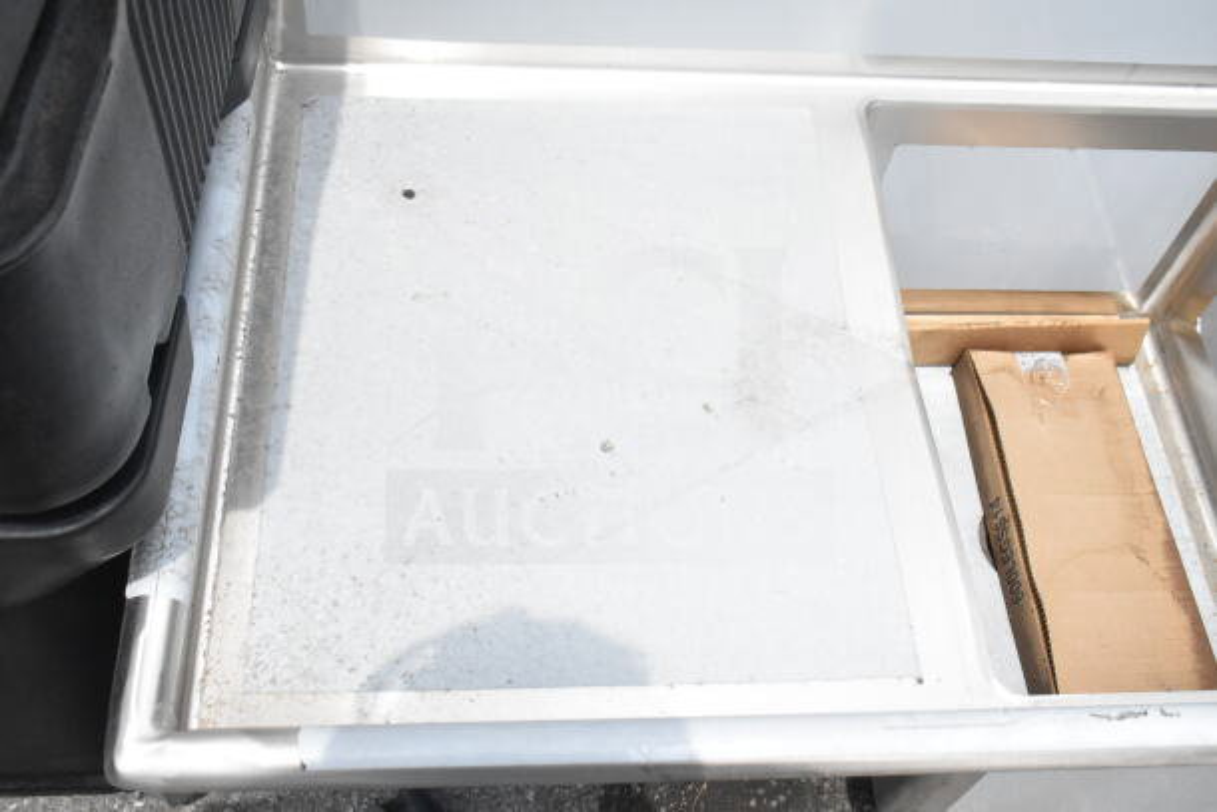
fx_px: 1268
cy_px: 406
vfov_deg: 35.5
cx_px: 608
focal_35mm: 38
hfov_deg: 51.3
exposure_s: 1/4000
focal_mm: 25
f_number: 6.3
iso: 1600
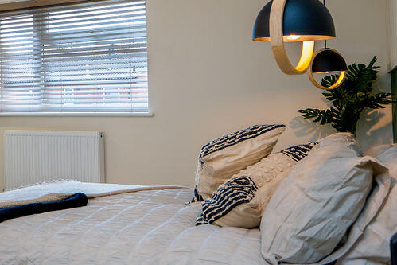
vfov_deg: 30.3
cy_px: 85
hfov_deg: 41.4
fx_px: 485
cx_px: 48
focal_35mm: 44
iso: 400
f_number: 7.1
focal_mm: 21
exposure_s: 1/20
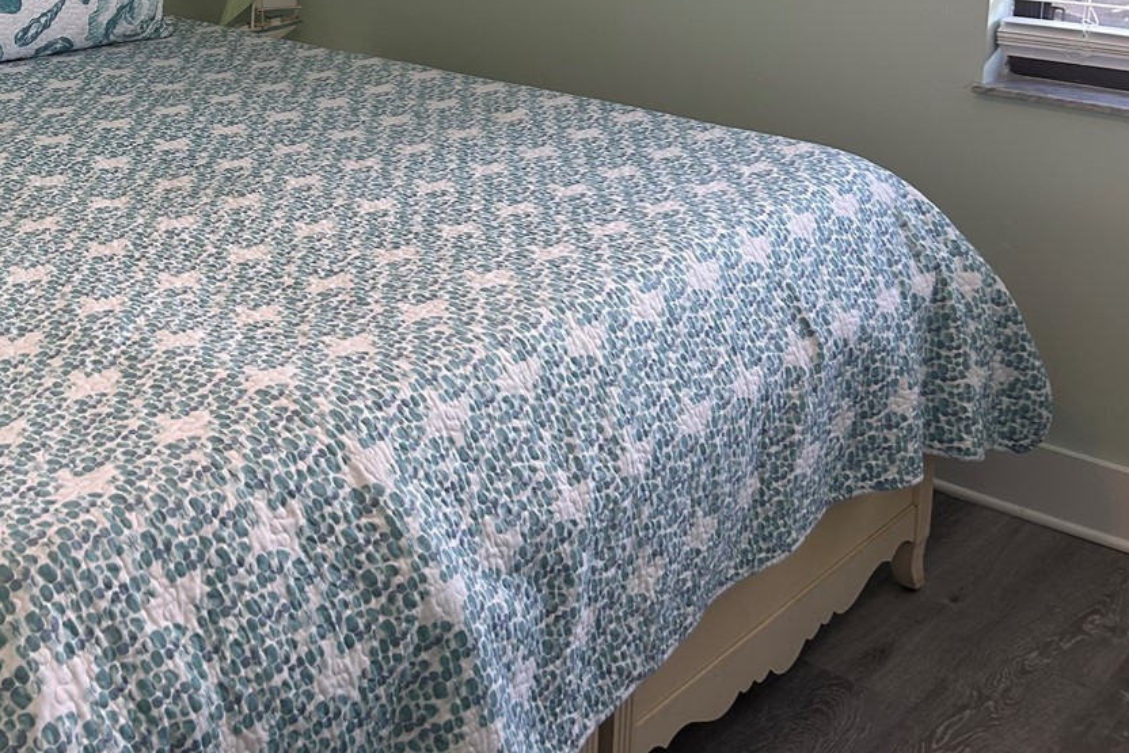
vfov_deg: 24.6
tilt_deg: -9.9
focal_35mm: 52
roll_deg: +1.2
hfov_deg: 35.6
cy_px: -28
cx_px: 84
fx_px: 1631
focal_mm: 5.7
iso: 80
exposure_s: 1/121
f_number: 1.5
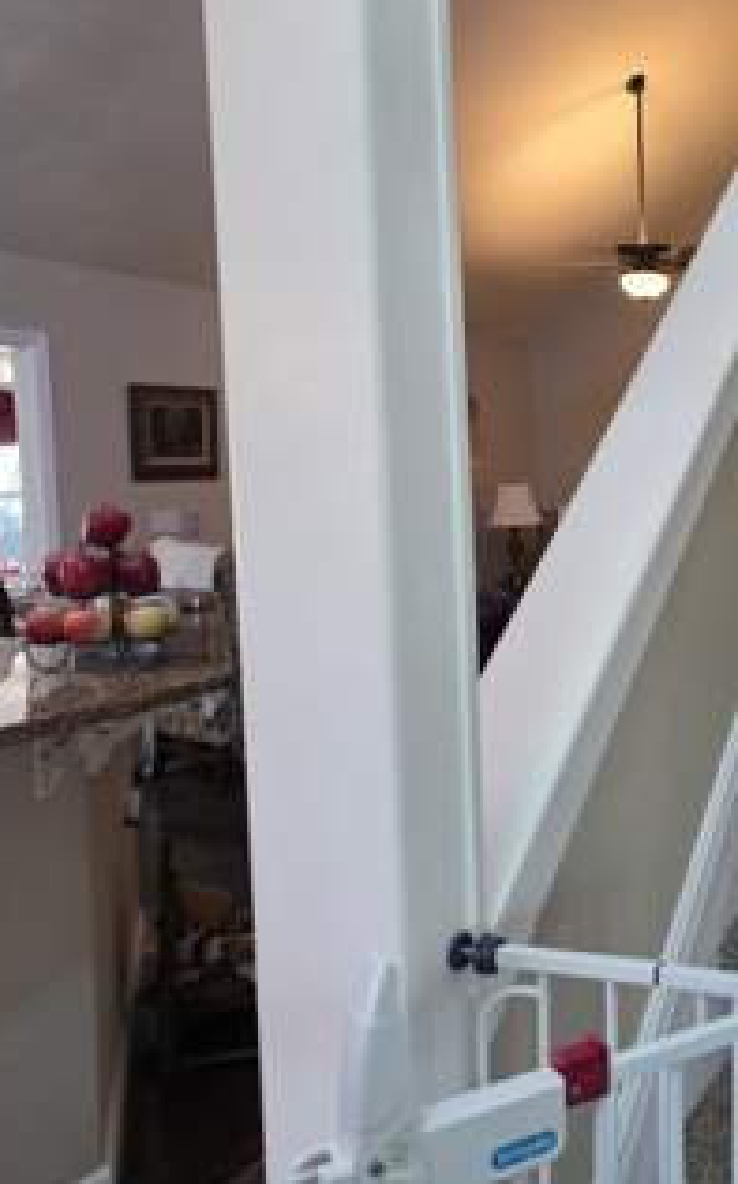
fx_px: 1193
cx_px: 798
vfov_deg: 52.7
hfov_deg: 30.9
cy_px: 545
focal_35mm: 37
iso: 640
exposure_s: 1/120
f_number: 1.7
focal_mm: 6.3
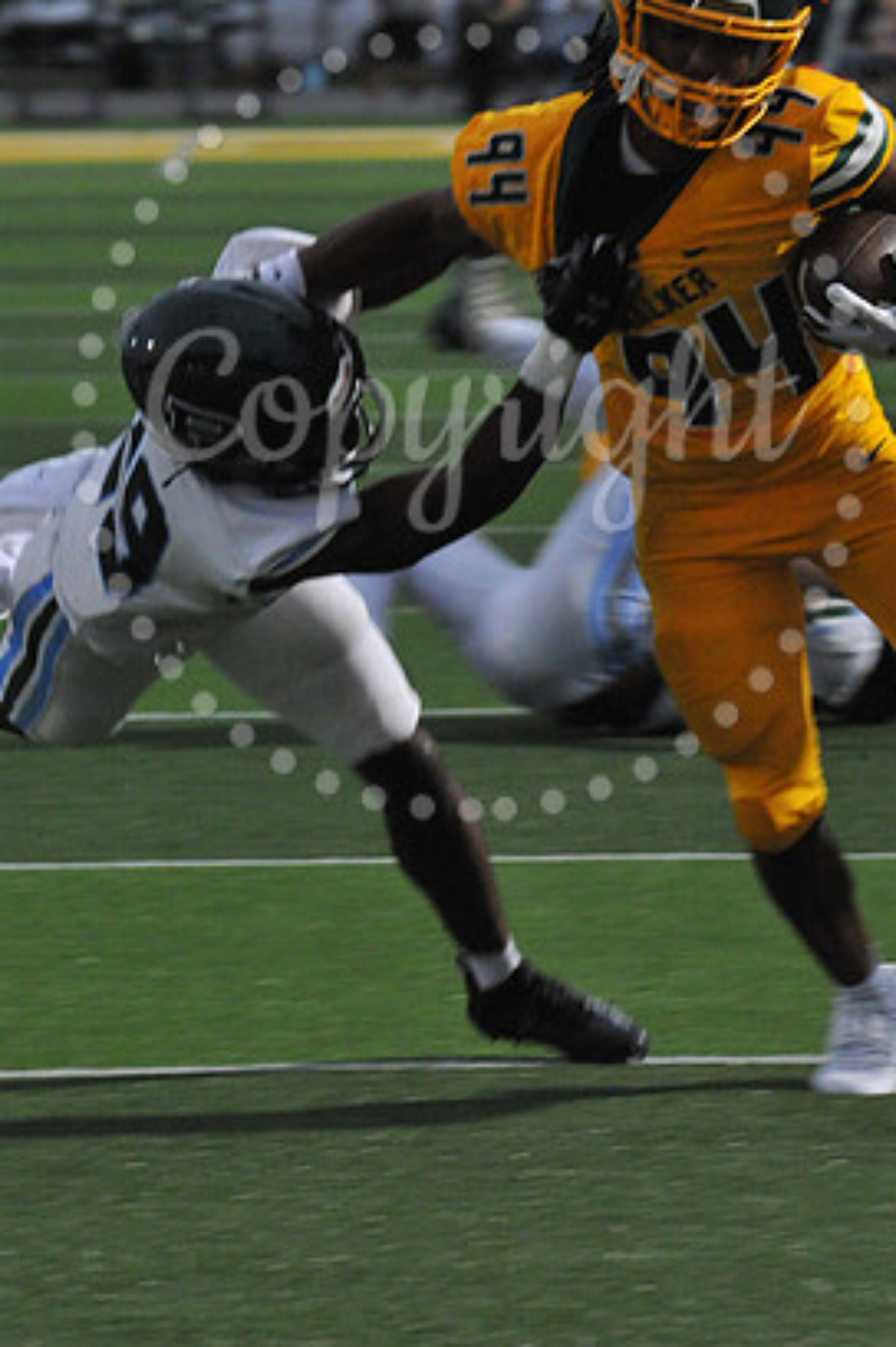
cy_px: 418
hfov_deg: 3.5
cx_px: 471
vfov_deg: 5.2
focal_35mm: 397
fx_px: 14845
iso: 6400
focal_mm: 280
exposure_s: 1/200
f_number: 11
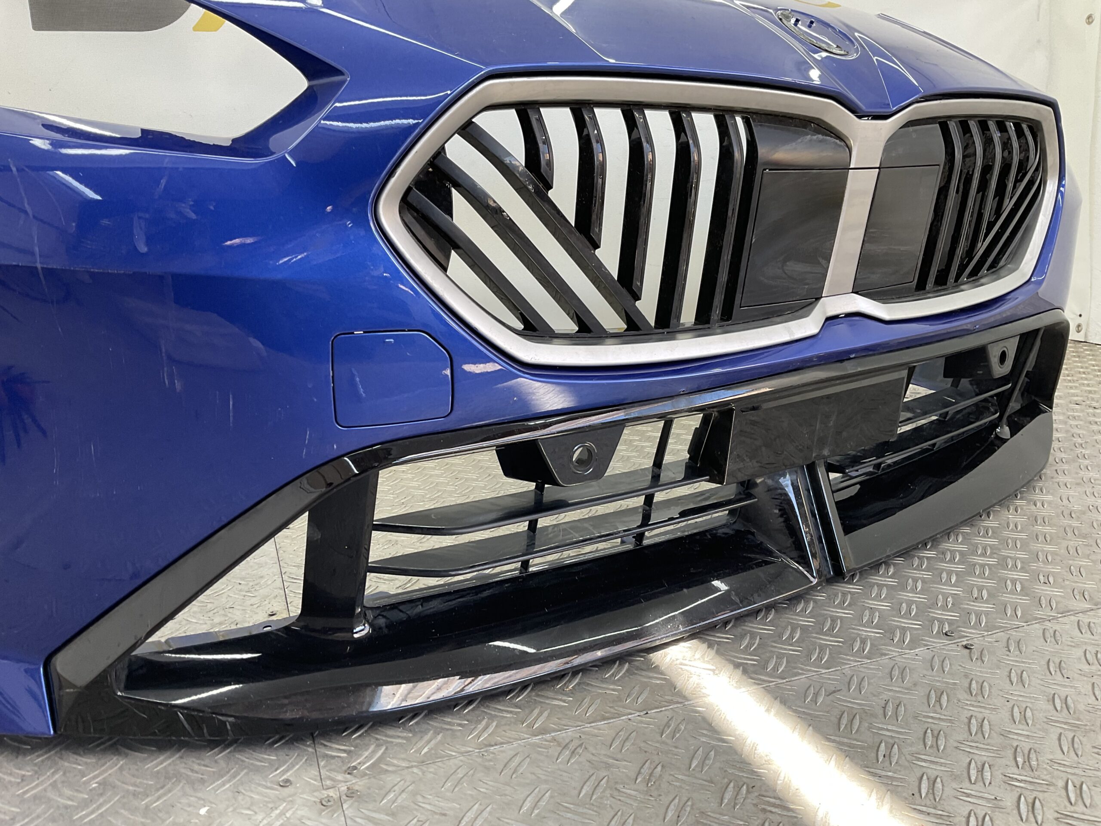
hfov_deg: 61.7
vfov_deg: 48.2
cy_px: 413
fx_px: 922
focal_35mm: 29
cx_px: 550
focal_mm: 3
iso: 40
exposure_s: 1/100
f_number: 1.8
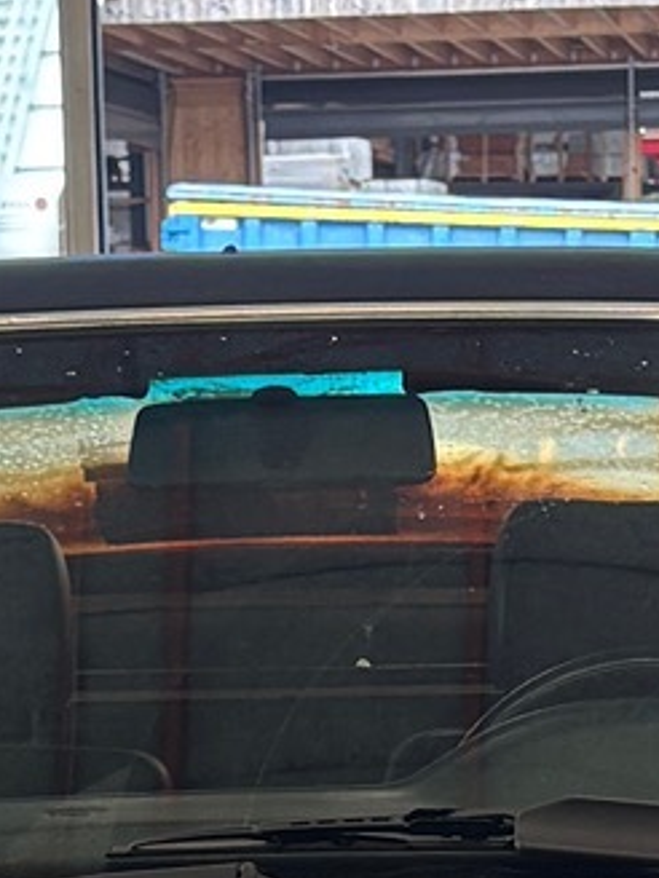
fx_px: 4061
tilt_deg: -20.8
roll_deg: +0.8
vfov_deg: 10.9
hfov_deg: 9.3
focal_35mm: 160
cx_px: 338
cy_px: 1919
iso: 100
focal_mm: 5.96
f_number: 1.6
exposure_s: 1/50
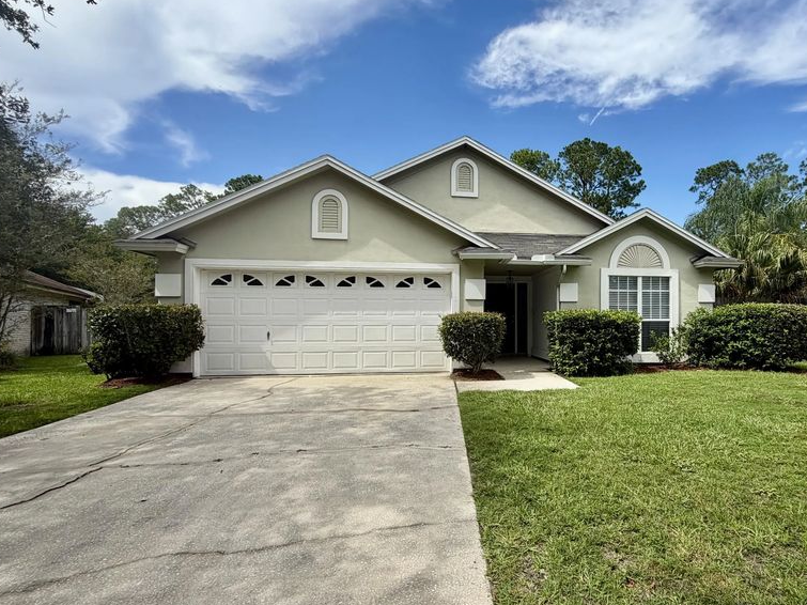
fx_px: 443
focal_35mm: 19
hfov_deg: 83.3
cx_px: 497
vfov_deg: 68.6
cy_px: 320
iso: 25
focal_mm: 2.22
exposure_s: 1/770
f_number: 2.2
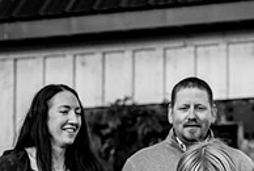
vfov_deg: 5.4
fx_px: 1795
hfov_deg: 8.1
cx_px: 156
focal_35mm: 254
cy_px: 220
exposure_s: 1/200
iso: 640
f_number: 4
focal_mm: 85
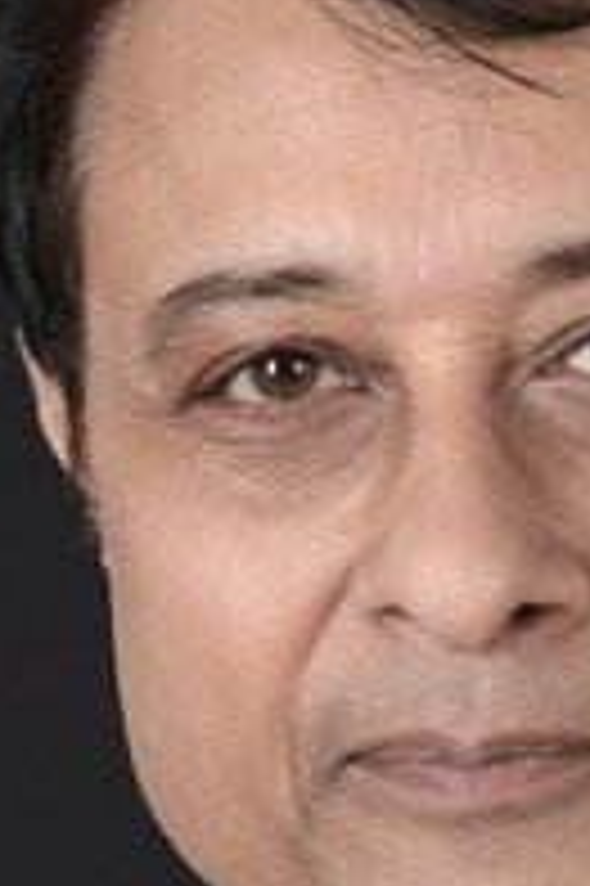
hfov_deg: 3.0
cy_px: 607
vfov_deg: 4.5
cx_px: 518
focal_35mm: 457
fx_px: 11254
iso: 160
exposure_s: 1/125
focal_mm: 200
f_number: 14
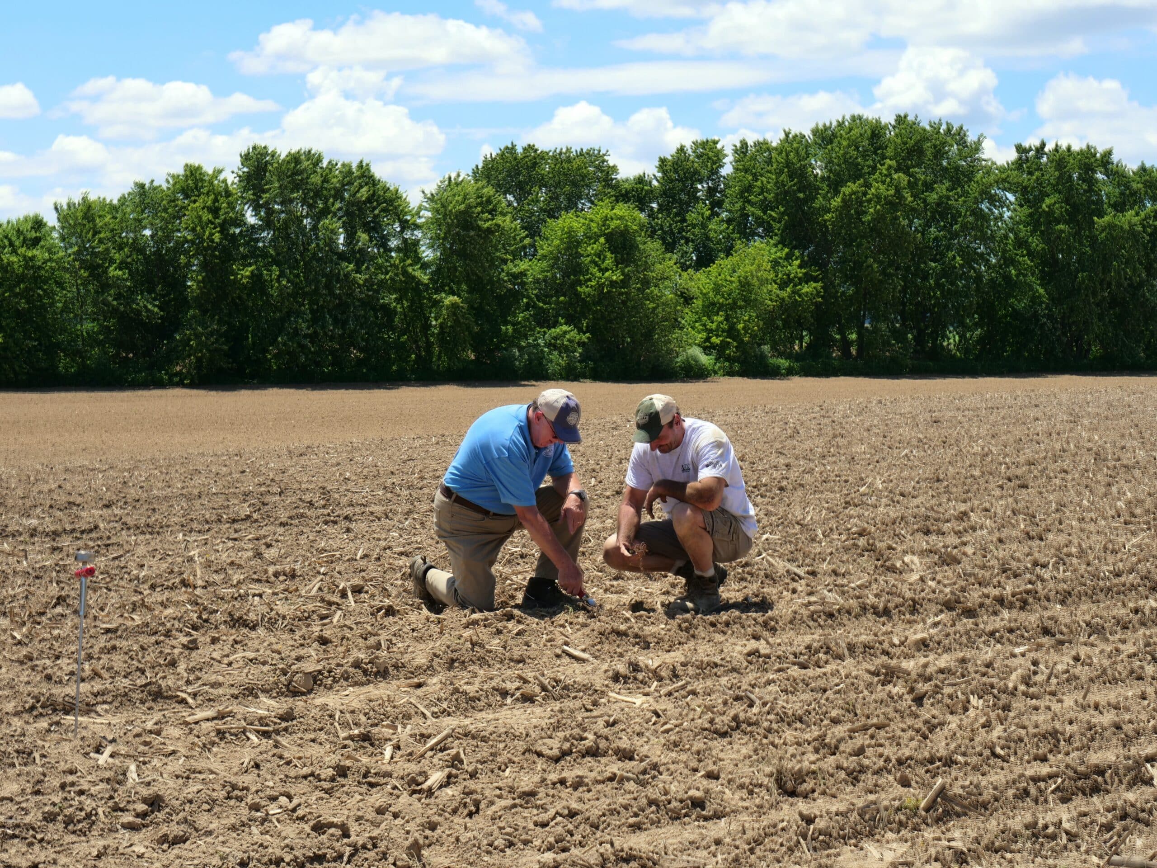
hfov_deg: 33.2
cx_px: 578
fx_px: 1939
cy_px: 434
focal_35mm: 58
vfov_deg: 25.2
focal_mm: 29
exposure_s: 1/500
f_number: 8
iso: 200
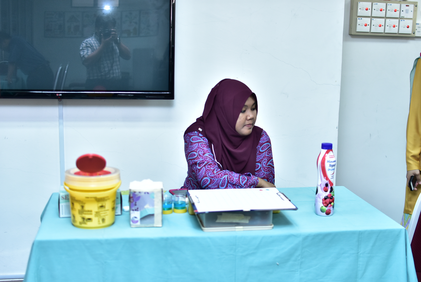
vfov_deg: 25.8
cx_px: 210
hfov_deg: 37.8
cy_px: 141
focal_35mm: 52
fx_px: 614
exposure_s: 1/250
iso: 800
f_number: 2.2
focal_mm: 35
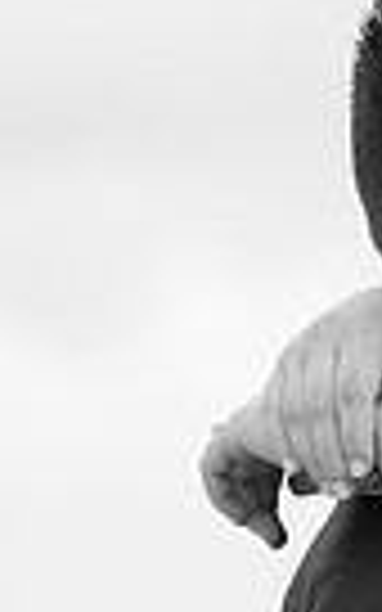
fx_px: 13925
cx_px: 959
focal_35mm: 836
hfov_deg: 1.6
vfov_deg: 2.5
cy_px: 587
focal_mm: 130
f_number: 3.5
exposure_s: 1/800
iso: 160
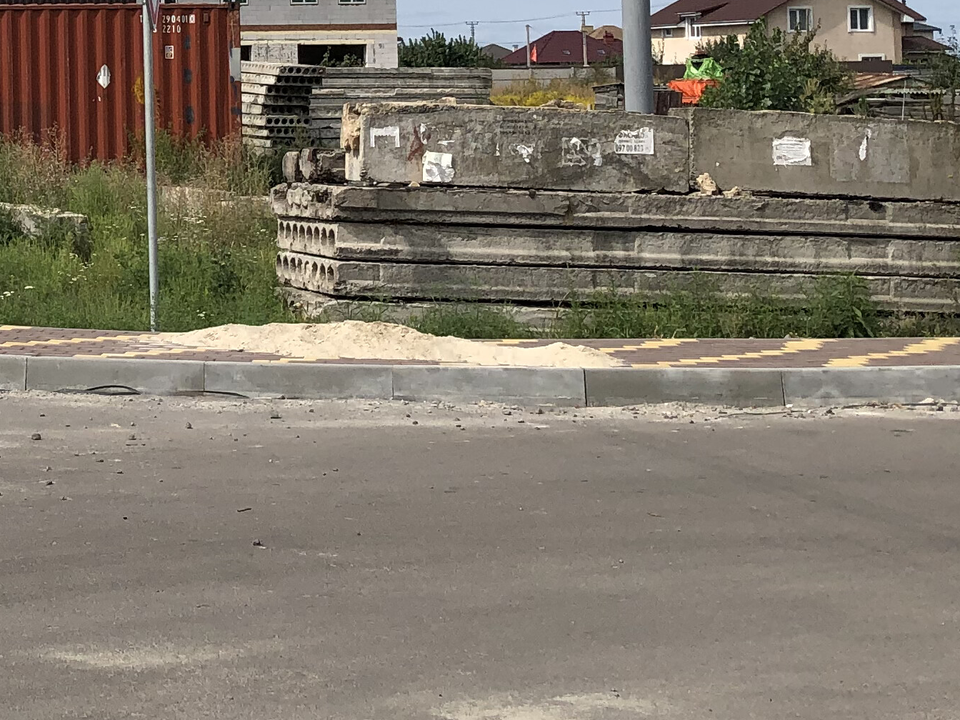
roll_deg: +1.2
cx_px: -151
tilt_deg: +3.0
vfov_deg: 17.2
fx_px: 2330
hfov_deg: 21.8
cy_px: 6
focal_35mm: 84
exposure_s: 1/3003
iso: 20
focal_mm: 4
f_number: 1.8
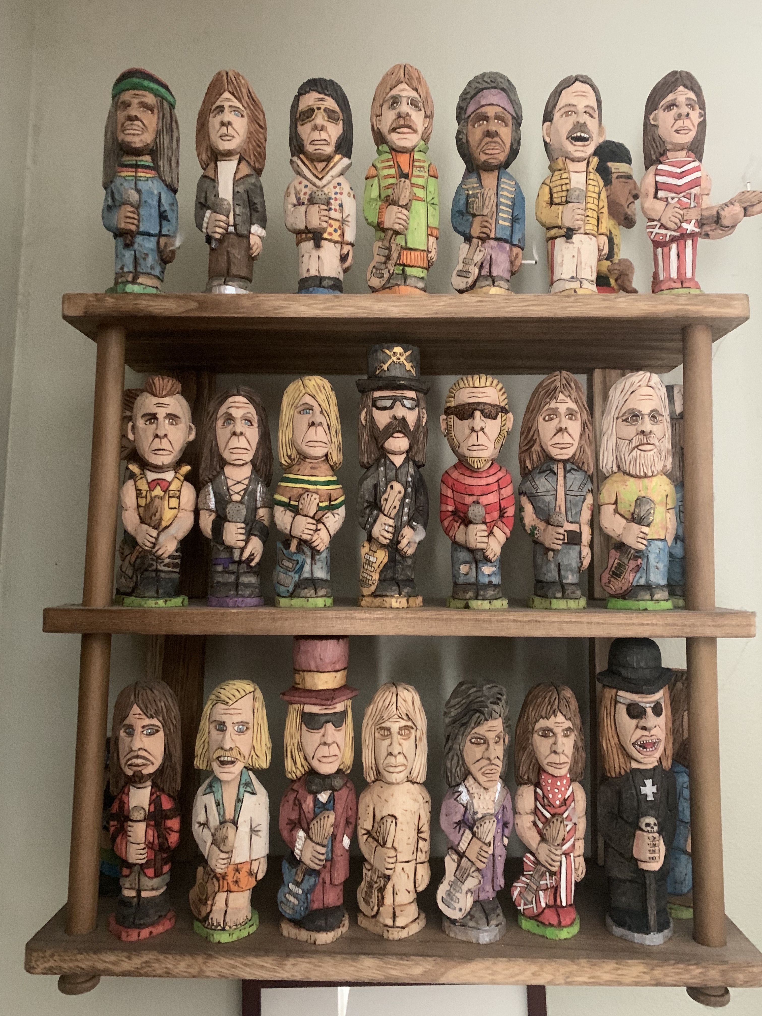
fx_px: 763
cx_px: 381
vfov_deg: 67.3
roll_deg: -1.4
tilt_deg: +7.7
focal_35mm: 26
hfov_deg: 53.1
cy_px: 508
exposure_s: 1/23
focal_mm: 4.25
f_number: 1.8
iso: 800
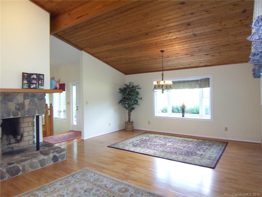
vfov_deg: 58.9
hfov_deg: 73.9
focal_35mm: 23
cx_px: 131
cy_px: 98
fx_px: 174
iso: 200
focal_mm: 3.8
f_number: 2.8
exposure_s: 1/30
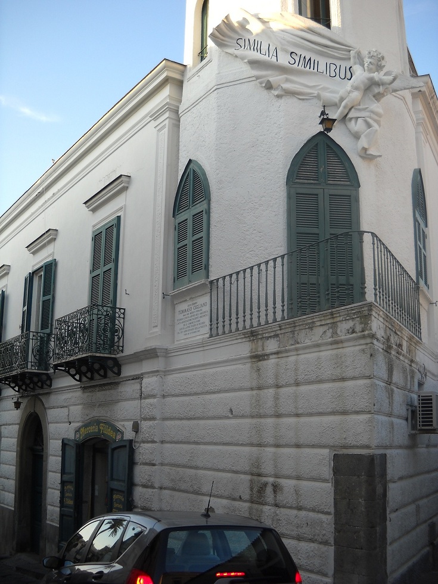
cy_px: 292
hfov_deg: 35.1
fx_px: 692
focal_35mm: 41
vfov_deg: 45.8
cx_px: 219
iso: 64
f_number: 3.1
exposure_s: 1/192
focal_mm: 6.72
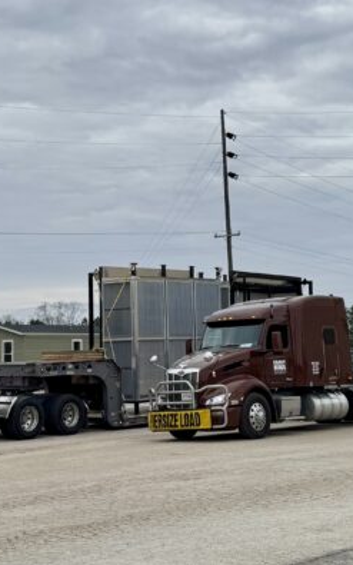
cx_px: 163
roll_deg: +1.5
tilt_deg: +10.1
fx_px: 1016
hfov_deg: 19.7
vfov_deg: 30.7
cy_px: 160
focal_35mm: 66
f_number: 1.78
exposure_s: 1/1215
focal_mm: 6.76
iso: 80
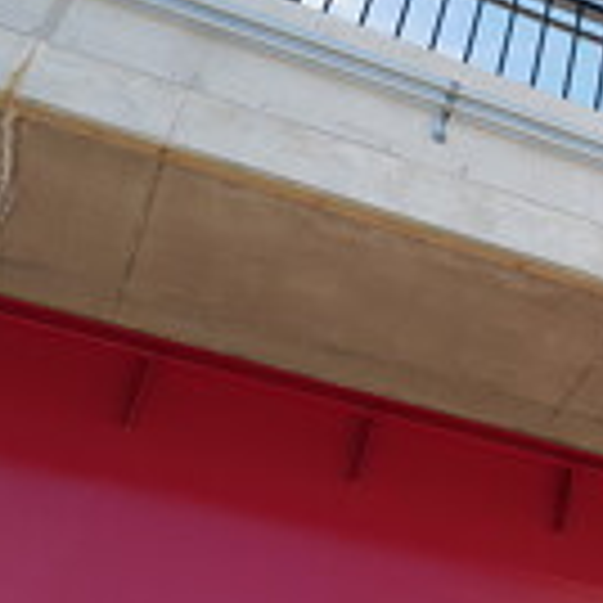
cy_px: 97
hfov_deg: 21.7
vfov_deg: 23.8
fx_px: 1399
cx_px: 806
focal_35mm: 71
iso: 100
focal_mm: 28
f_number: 4
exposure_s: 1/250
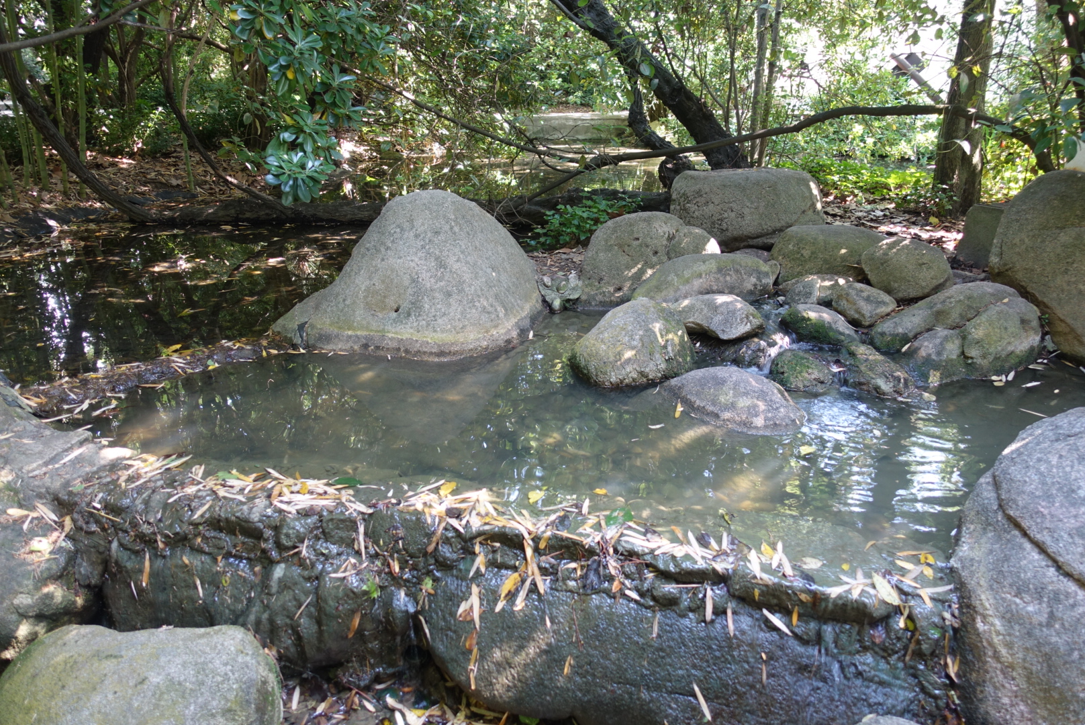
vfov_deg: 53.2
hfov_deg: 73.7
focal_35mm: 24
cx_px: 542
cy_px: 362
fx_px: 724
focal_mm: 8.8
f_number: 1.8
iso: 200
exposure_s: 1/30
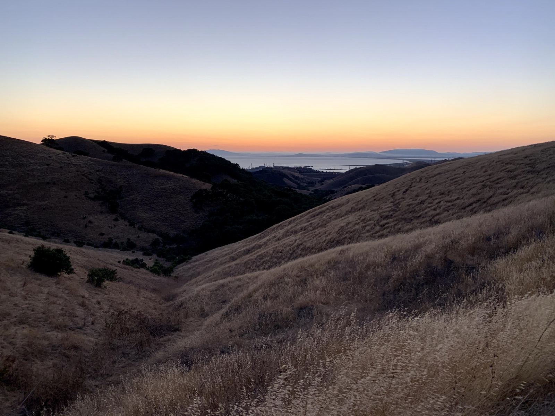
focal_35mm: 26
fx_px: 417
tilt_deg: -7.1
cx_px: 278
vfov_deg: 53.1
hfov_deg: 67.3
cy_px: 208
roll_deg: -0.7
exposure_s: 1/121
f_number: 1.8
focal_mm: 4.25
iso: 100
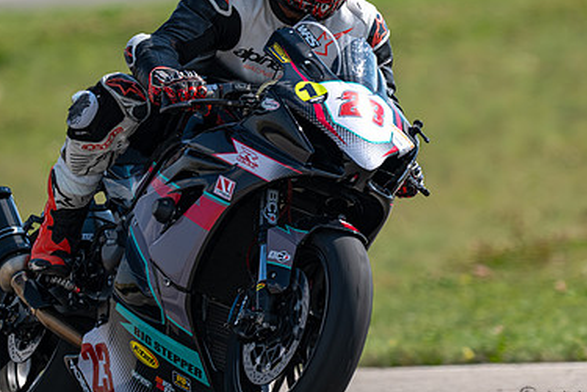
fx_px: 15147
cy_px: 123
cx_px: 305
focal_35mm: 929
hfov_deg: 2.2
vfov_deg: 1.5
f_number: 6.3
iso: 220
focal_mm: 600
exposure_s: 1/1250
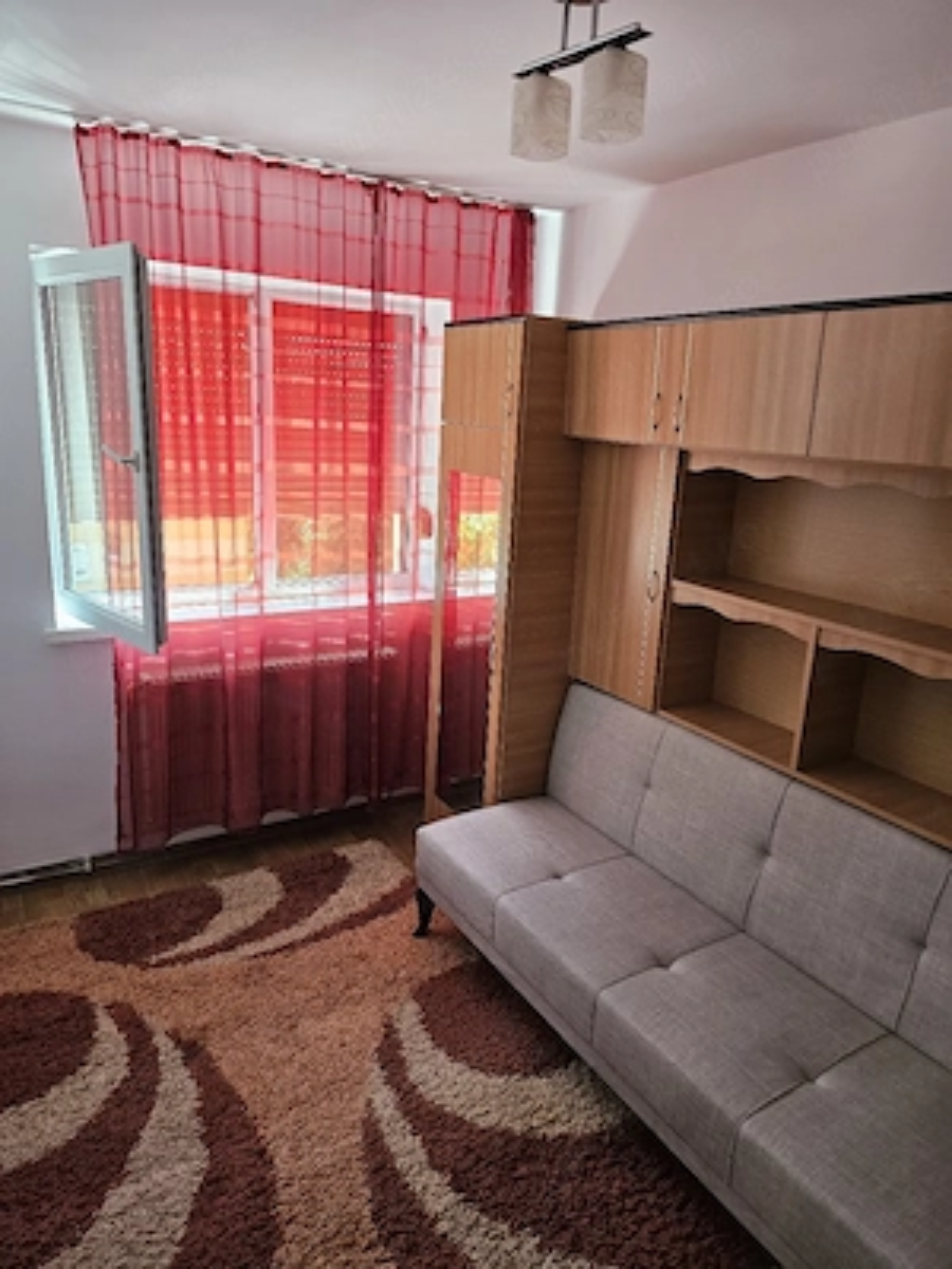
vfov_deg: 73.9
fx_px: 843
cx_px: 476
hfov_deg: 58.9
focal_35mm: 23
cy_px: 634
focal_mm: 6.3
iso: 200
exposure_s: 1/120
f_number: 1.7
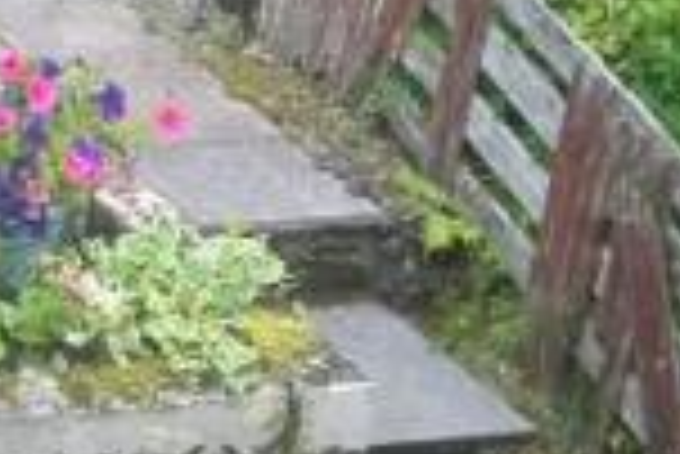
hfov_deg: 14.8
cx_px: -621
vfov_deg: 11.6
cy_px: -47
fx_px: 2212
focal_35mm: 117
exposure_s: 1/50
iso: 100
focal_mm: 18
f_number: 3.5
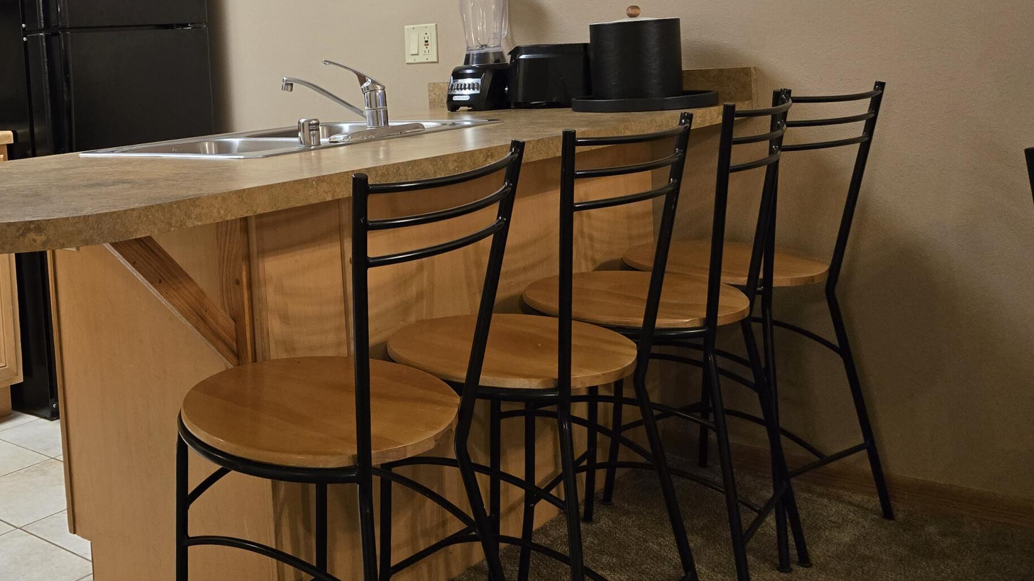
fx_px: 1124
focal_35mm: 41
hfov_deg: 46.7
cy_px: 127
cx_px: 201
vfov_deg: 28.5
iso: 320
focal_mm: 5.4
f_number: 1.8
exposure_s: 1/120
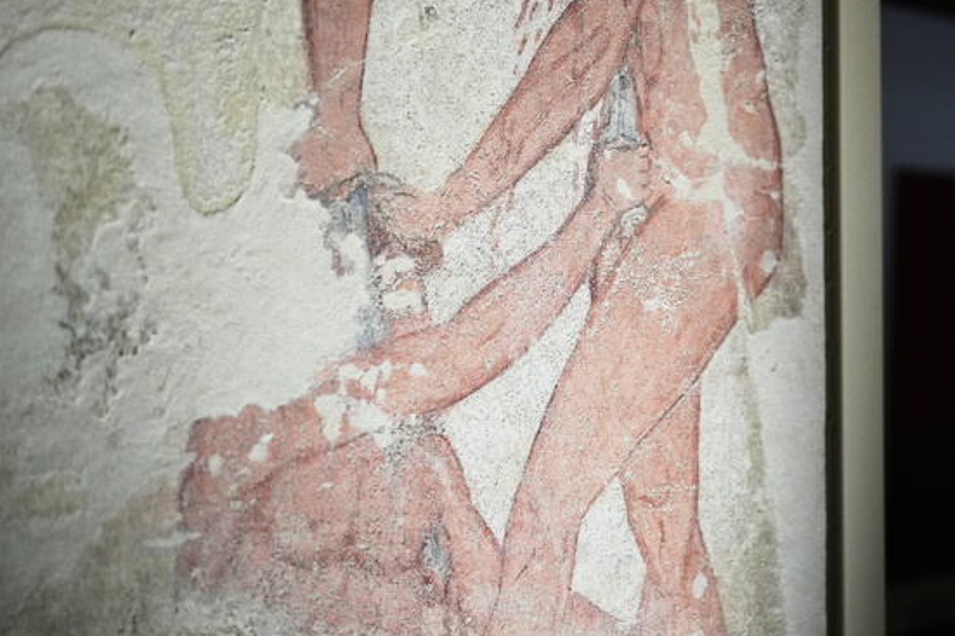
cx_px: 868
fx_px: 1724
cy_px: 163
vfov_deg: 20.7
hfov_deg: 29.6
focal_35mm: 65
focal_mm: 35
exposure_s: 1/400
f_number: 1.4
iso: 2000
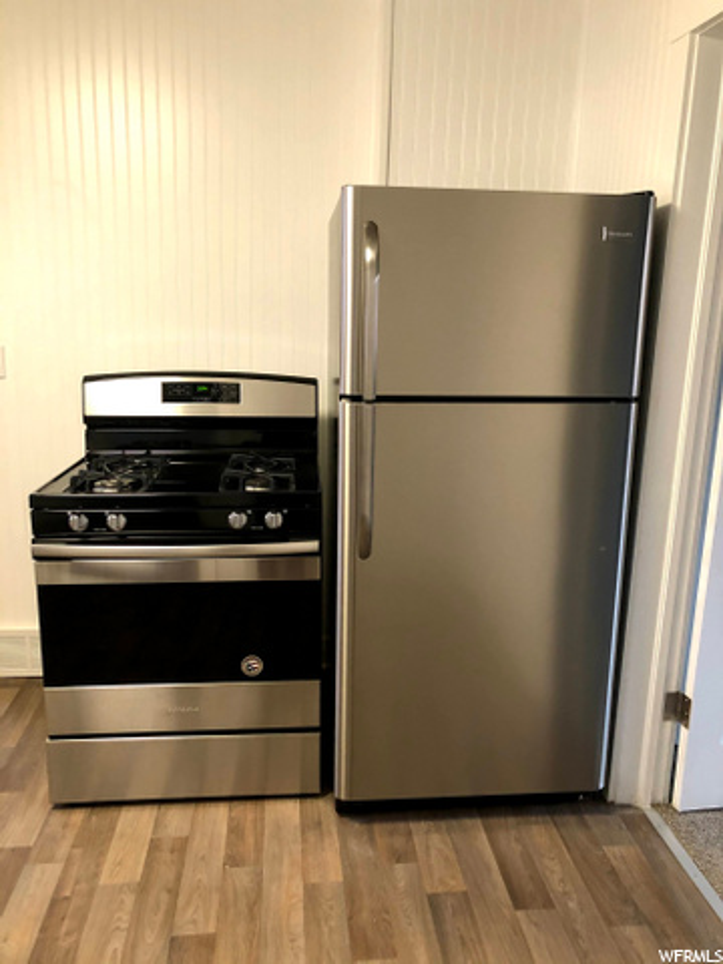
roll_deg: -2.1
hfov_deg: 49.7
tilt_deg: -13.2
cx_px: 362
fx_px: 780
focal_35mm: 28
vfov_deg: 63.4
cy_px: 482
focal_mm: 4
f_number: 1.8
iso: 64
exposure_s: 1/15
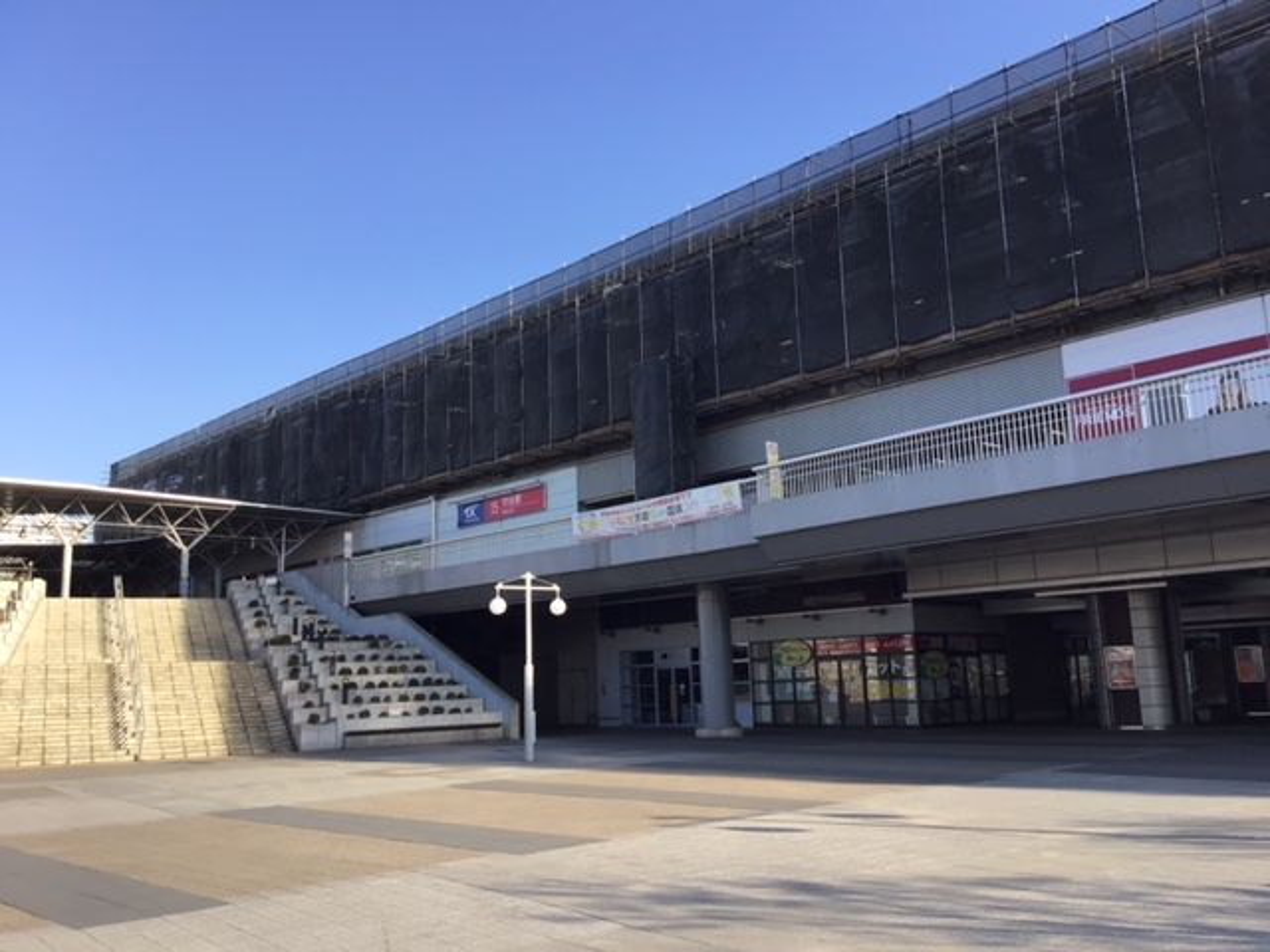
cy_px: 476
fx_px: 1137
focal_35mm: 31
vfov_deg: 45.4
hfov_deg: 58.4
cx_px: 635
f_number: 2.4
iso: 25
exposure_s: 1/550
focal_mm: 3.3
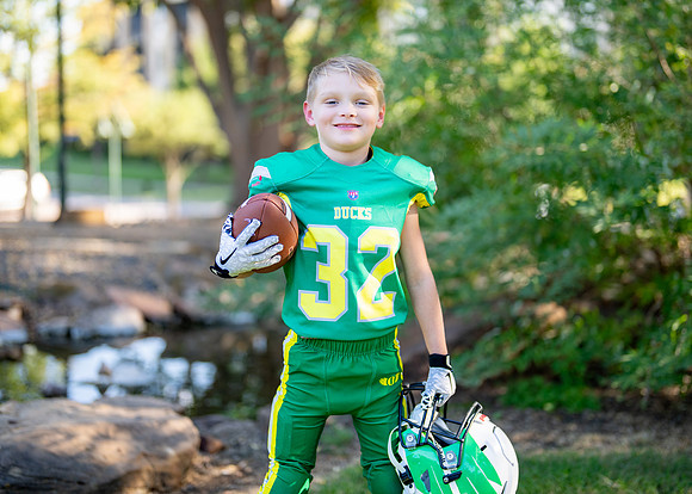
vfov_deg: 24.1
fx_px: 1155
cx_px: 365
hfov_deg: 33.4
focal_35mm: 59
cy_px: 219
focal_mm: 50
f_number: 1.2
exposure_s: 1/800
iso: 100
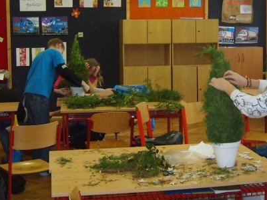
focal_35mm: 70
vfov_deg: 21.0
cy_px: 72
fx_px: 540
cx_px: 186
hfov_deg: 27.5
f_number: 2.8
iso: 100
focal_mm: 5.8
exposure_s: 1/45
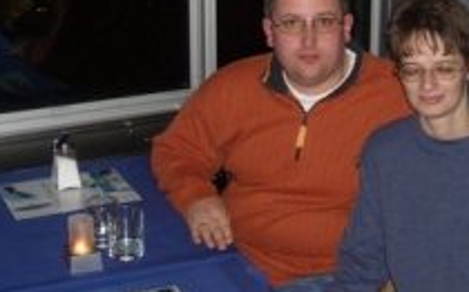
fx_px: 1009
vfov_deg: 16.3
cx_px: 272
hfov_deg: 26.1
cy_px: 31
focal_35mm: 79
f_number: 2.6
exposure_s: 1/60
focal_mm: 5.8
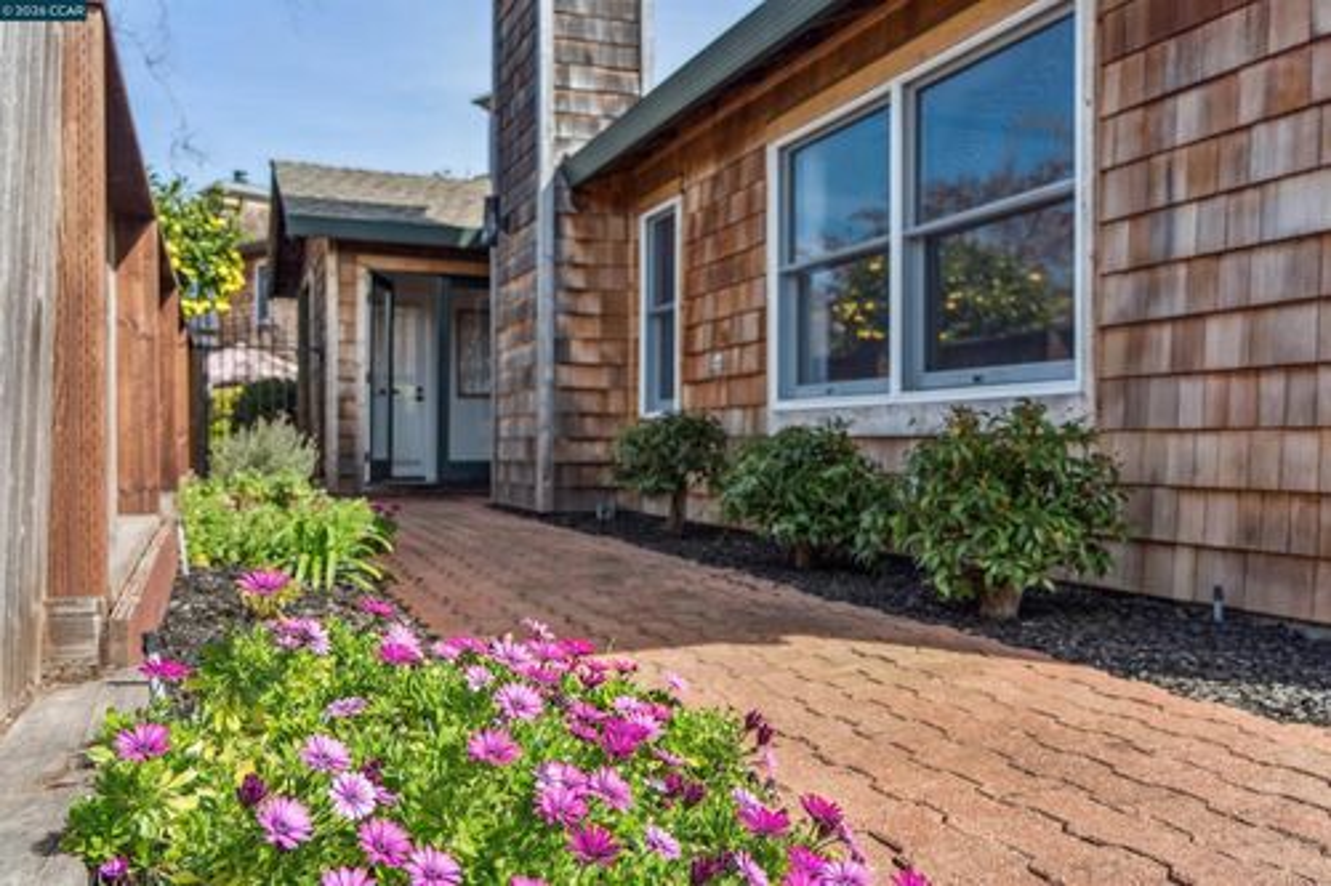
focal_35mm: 30
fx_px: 1109
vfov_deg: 43.6
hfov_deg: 61.9
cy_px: 443
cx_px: 666
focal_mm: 30
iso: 250
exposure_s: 1/640
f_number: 5
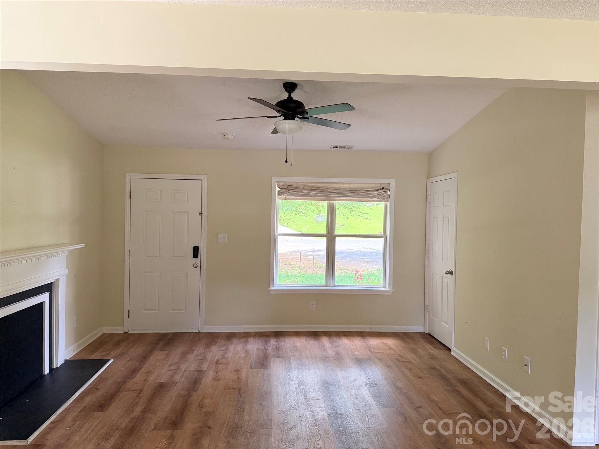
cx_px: 300
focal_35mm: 24
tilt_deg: -1.2
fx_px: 415
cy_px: 224
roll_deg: -0.3
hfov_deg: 71.6
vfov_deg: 56.8
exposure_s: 1/151
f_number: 1.78
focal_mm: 6.76
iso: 200
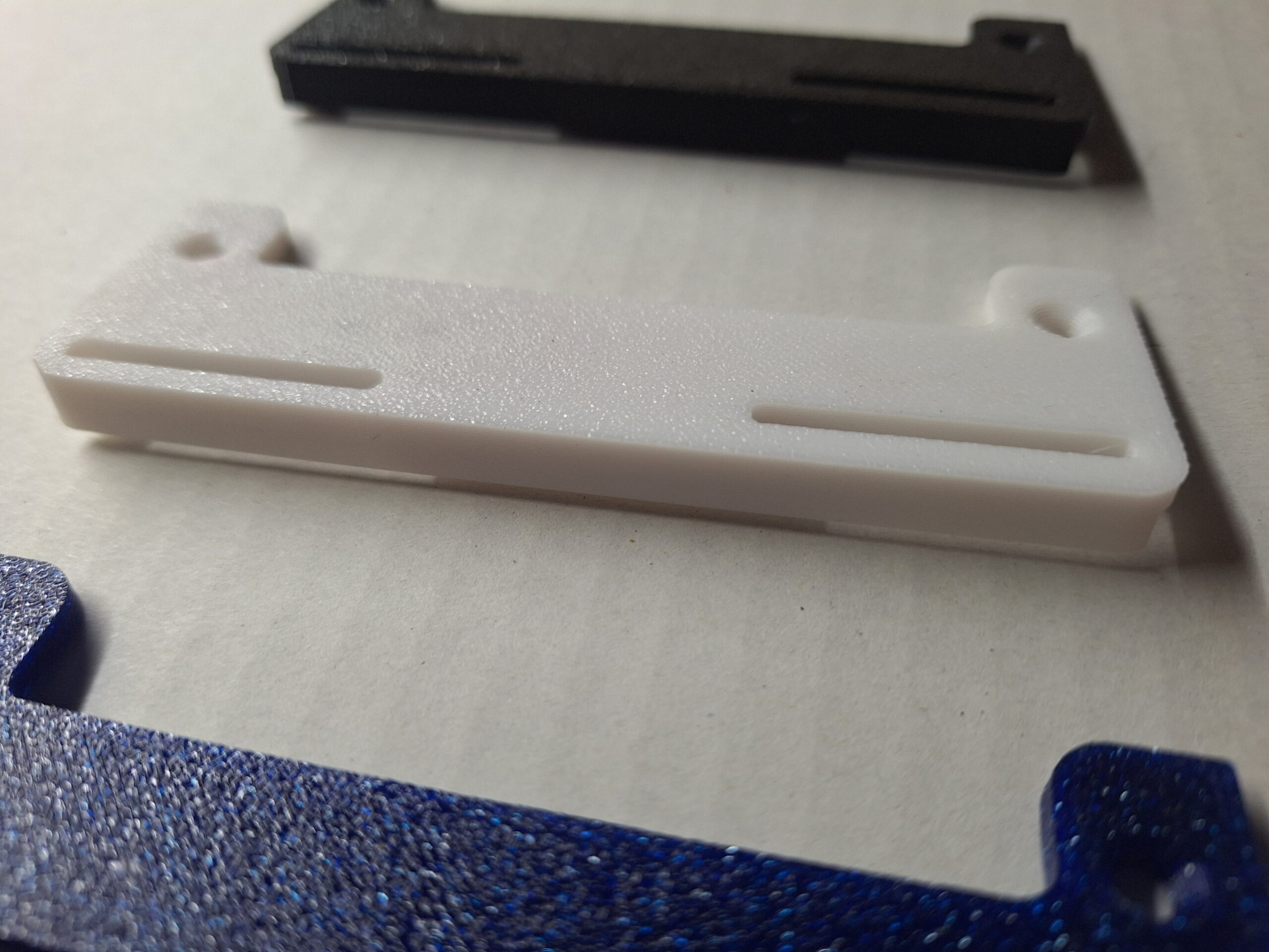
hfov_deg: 73.9
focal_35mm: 23
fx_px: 843
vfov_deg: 58.9
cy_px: 476
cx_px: 634
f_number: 1.8
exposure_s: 1/50
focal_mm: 5.54
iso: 80
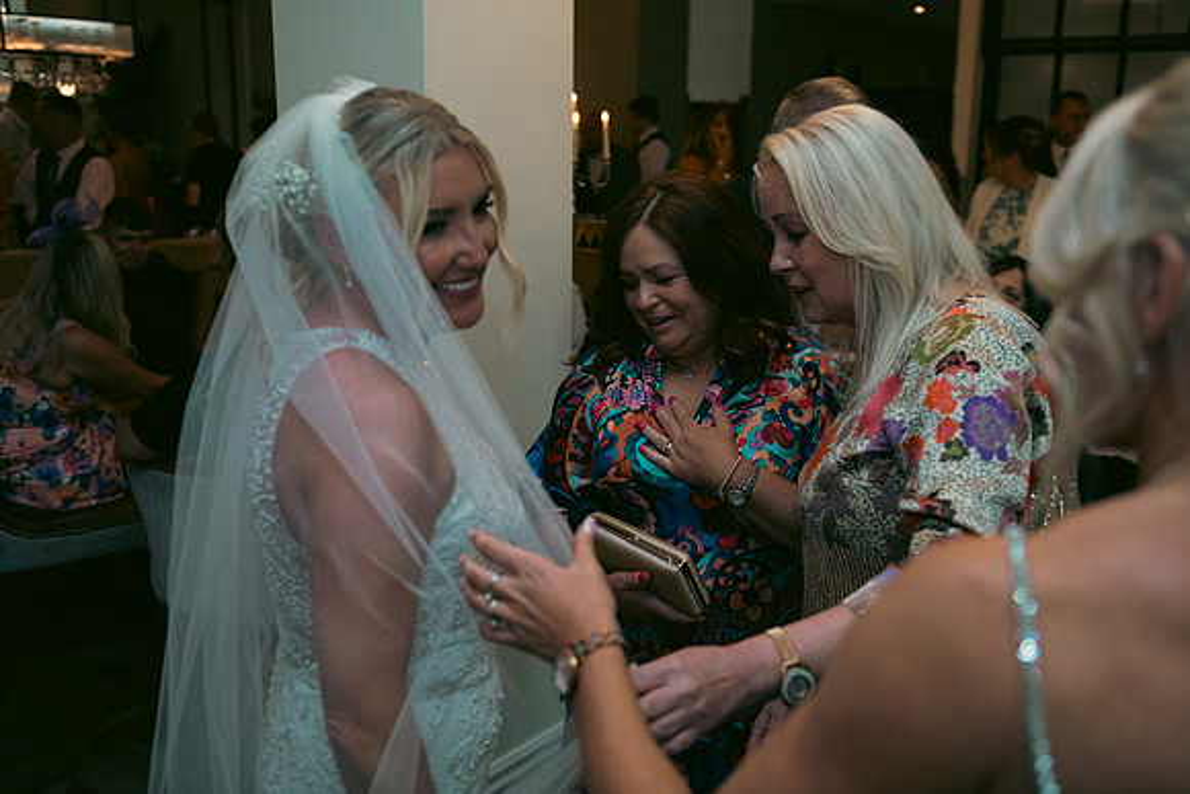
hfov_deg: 53.1
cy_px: 397
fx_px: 1190
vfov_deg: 36.9
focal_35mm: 36
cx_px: 595
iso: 800
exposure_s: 1/160
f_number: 3.5
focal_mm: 36
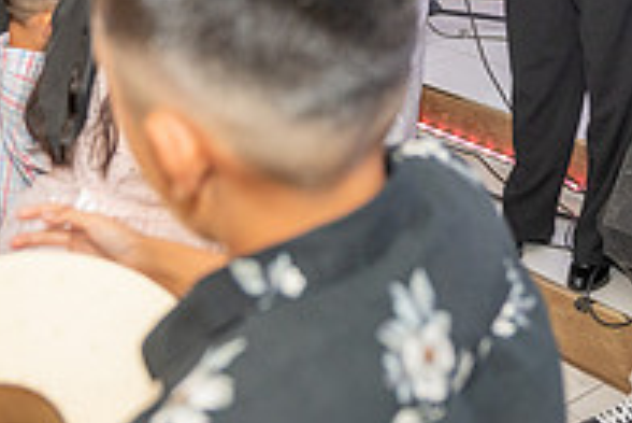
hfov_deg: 26.2
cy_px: -89
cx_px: 406
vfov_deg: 16.9
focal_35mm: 77
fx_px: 1353
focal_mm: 26
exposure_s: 1/160
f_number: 3.2
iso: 800
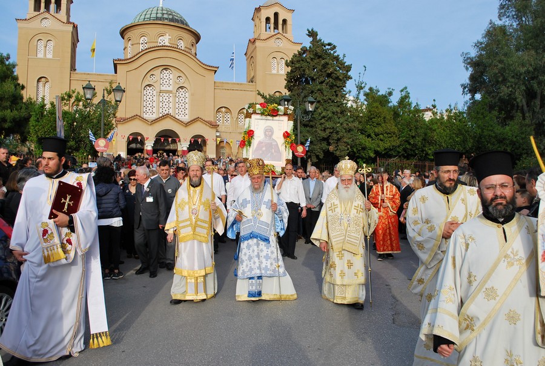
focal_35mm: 33
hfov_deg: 57.1
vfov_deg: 40.1
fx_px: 501
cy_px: 183
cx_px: 272
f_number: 6.3
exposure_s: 1/160
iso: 100
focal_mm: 22
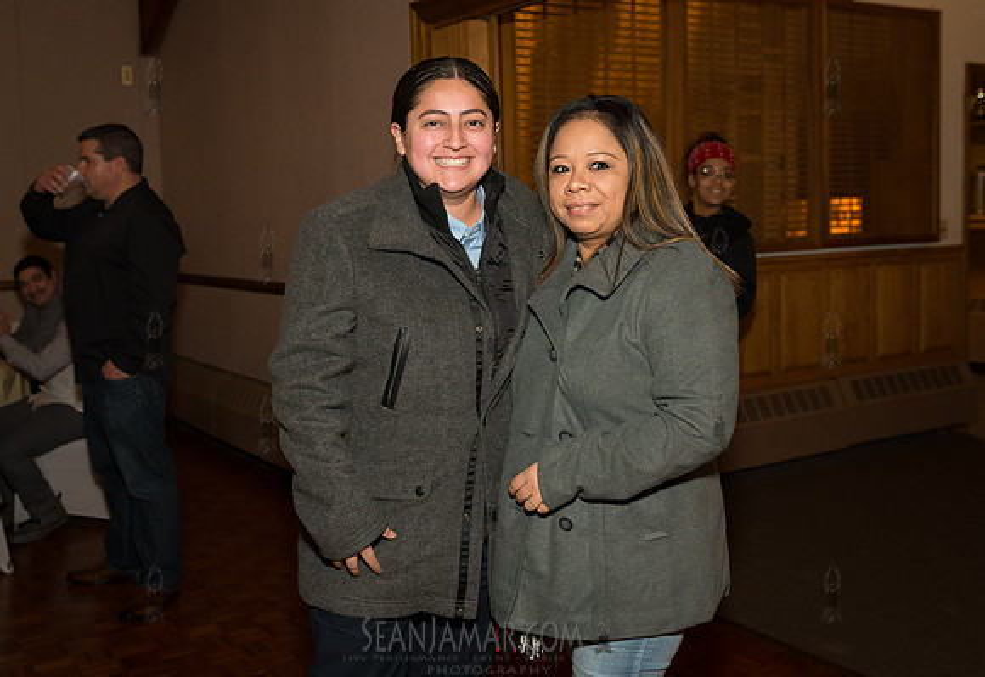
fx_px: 1136
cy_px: 302
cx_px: 469
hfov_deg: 46.9
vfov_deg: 33.2
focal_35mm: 41
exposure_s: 1/320
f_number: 4.5
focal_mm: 32
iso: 1600
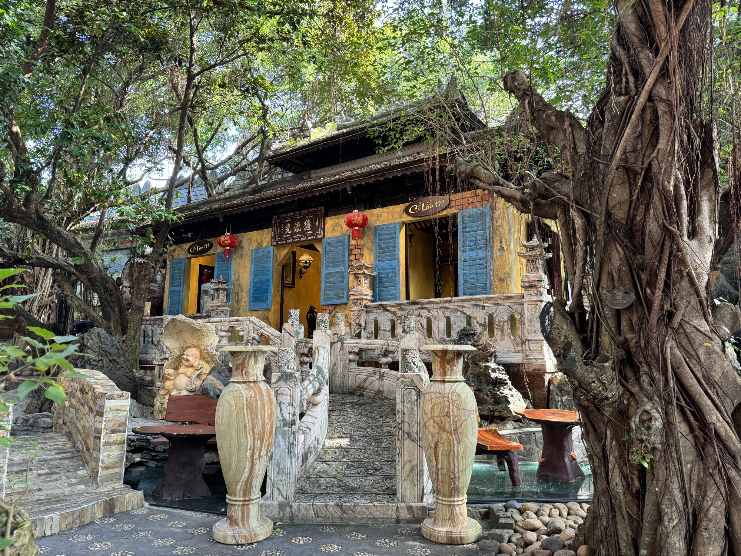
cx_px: 370
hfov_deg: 71.6
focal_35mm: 24
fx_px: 514
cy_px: 278
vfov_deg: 56.8
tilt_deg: +9.2
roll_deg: +0.4
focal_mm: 6.86
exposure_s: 1/121
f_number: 1.78
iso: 200
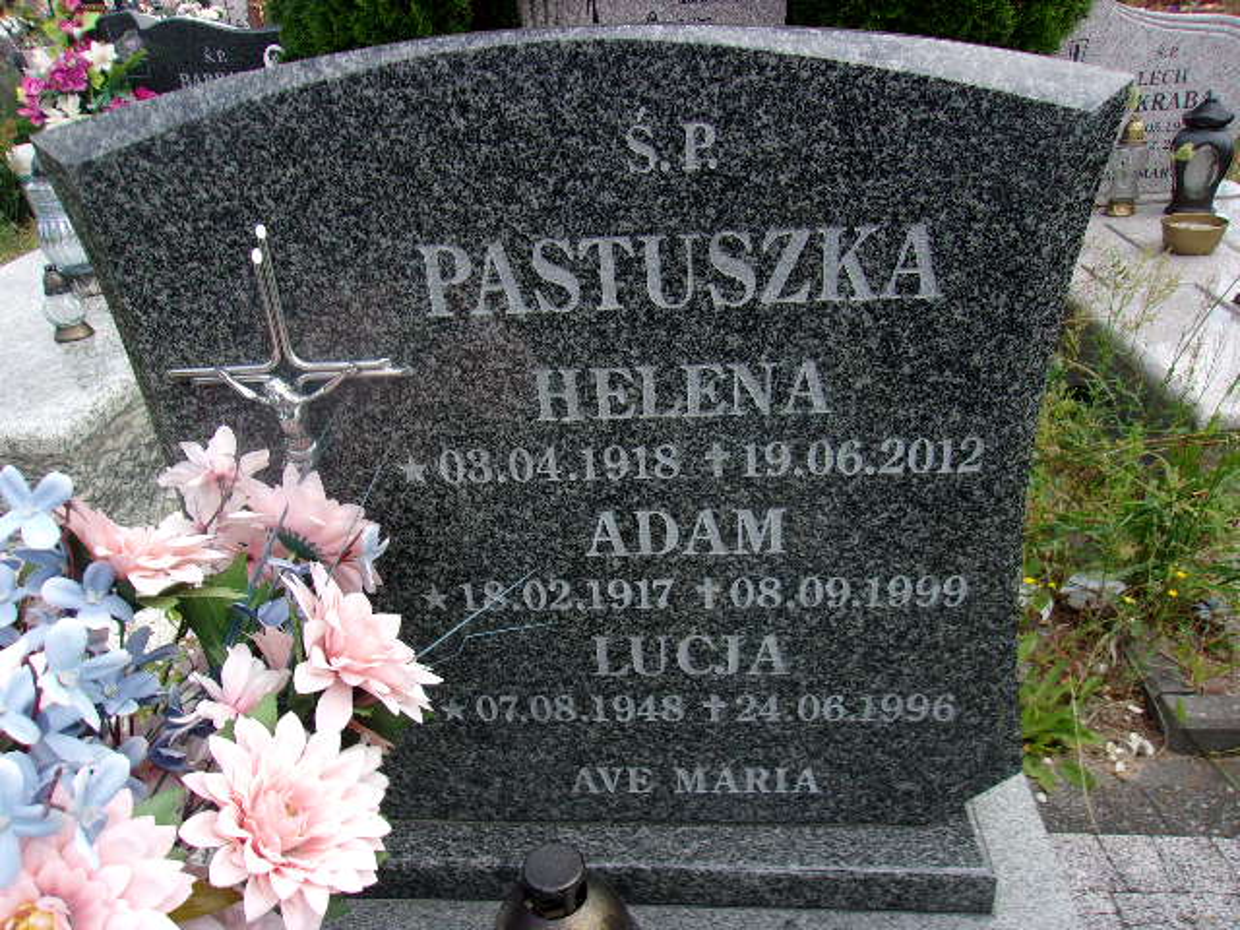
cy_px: 465
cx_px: 620
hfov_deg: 65.3
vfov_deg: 51.4
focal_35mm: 27
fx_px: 967
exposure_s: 1/38
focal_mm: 4.9
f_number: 10.4
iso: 80
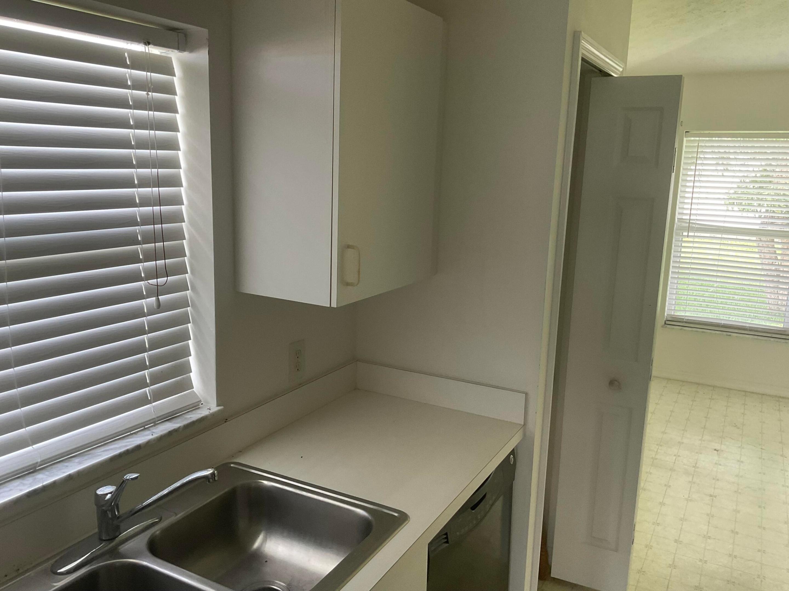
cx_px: 394
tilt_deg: -10.9
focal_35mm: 29
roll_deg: -2.3
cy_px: 296
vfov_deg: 48.2
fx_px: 661
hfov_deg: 61.7
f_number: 1.8
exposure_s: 1/110
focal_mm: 3
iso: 64
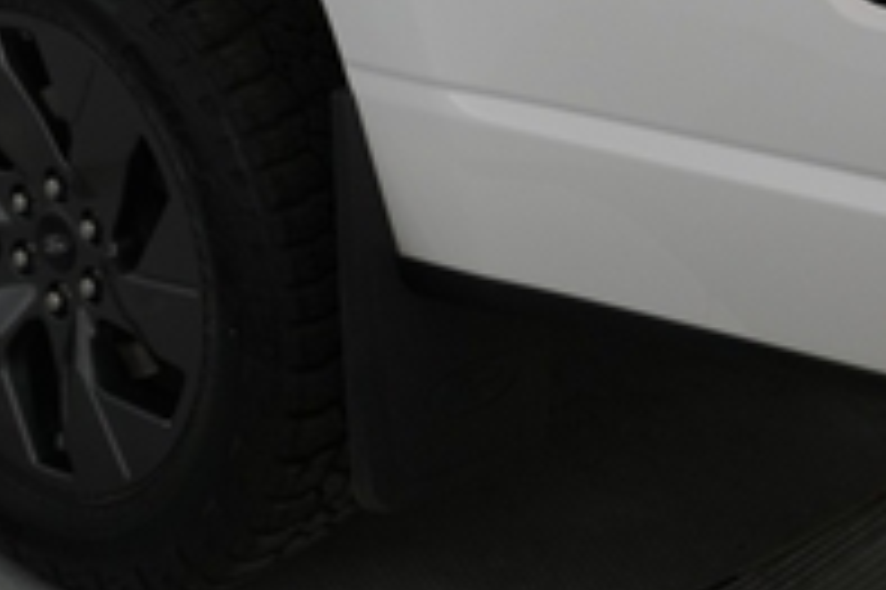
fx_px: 1918
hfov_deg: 25.9
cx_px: 288
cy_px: -198
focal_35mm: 78
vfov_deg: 16.4
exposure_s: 1/160
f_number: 4
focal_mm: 24
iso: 1000
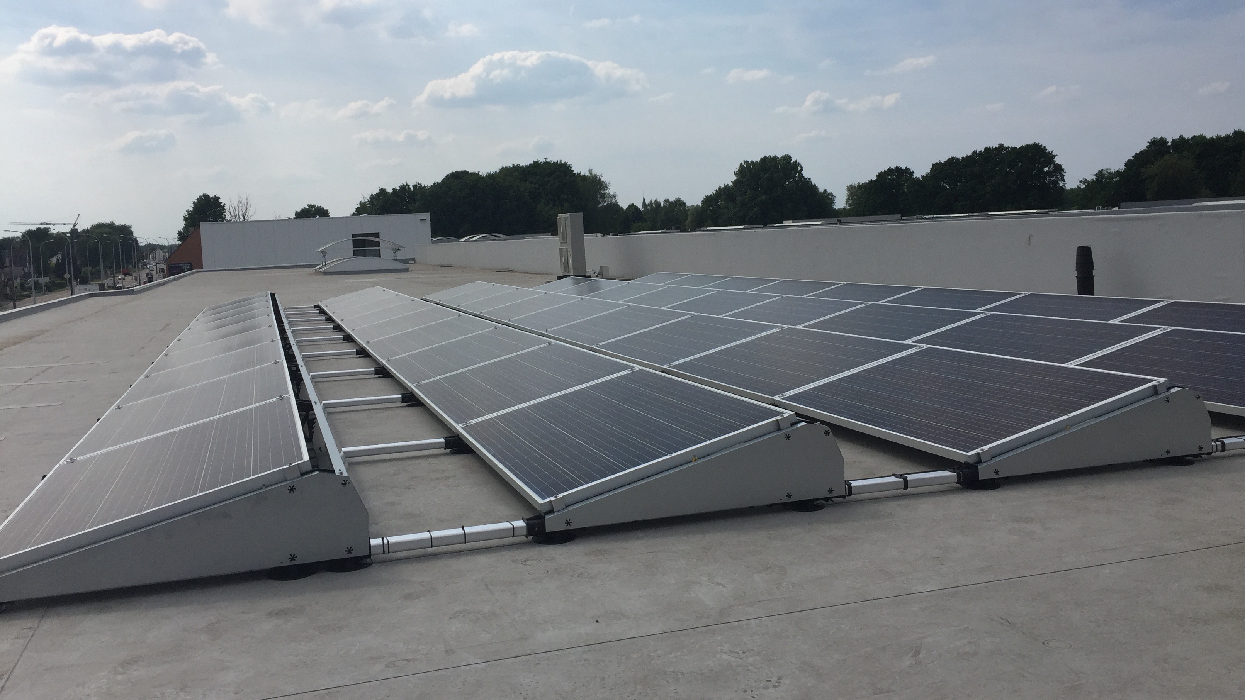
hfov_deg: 61.0
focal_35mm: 32
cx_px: 625
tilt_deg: -1.7
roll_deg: +1.6
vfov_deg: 36.5
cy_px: 276
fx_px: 1056
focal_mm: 4.15
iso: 32
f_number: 2.2
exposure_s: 1/4950
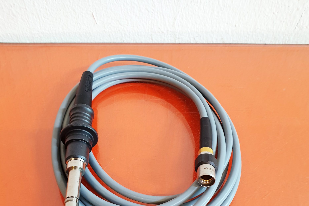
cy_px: 156
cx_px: 153
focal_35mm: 37
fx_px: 318
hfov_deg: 51.9
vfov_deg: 35.1
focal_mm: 4.3
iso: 125
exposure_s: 1/50
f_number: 2.4
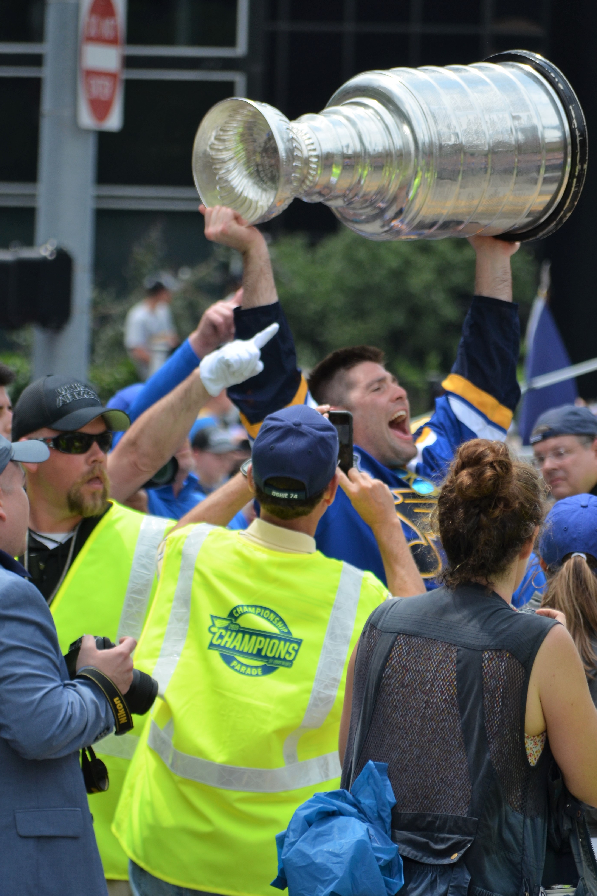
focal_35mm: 293
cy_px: 408
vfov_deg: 7.0
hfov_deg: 4.7
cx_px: 291
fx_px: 7278
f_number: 5.6
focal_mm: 165
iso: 400
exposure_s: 1/1600
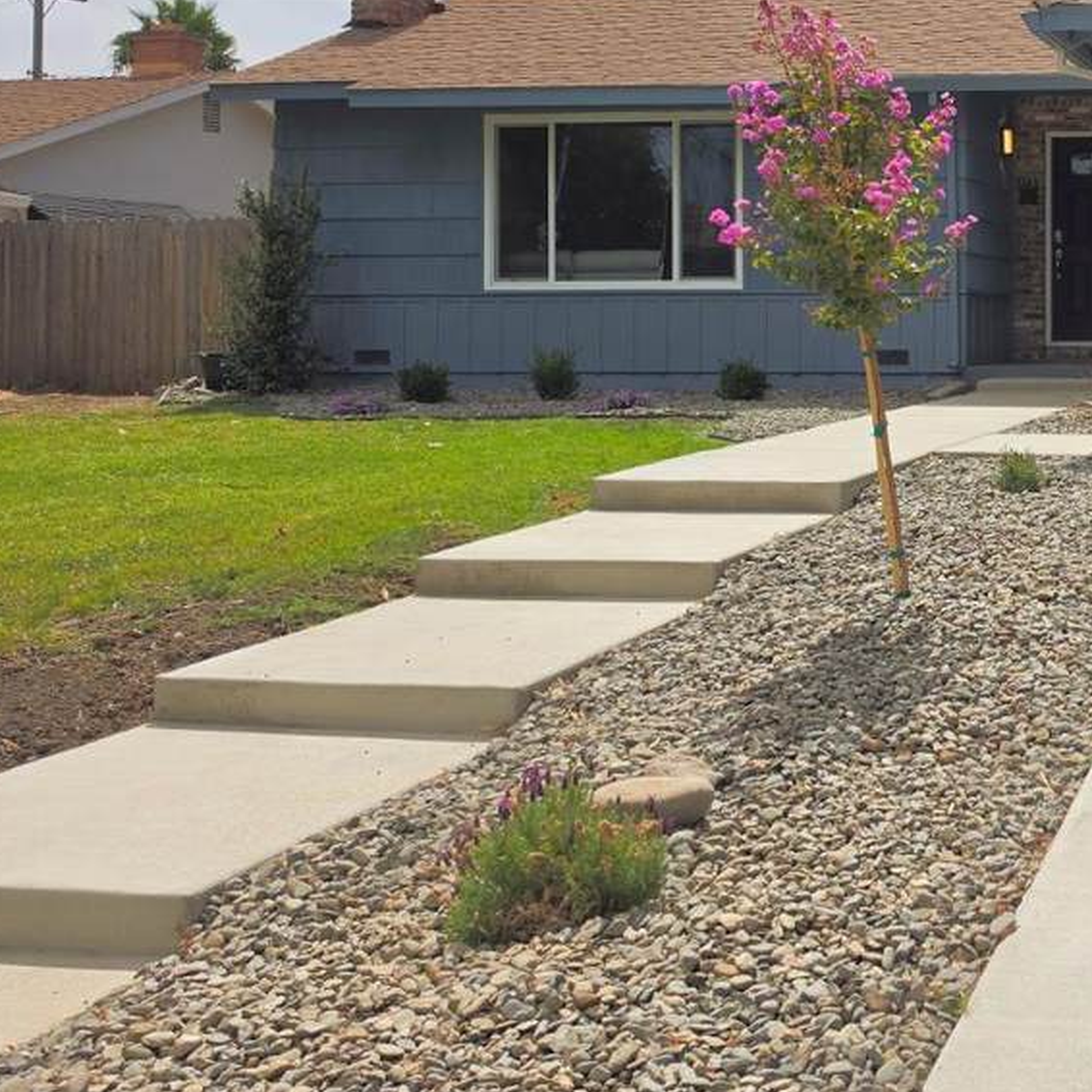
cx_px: 1190
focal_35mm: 46
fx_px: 1642
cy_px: 297
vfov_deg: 36.1
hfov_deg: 32.5
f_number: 1.4
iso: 40
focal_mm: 6.5
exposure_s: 1/7939
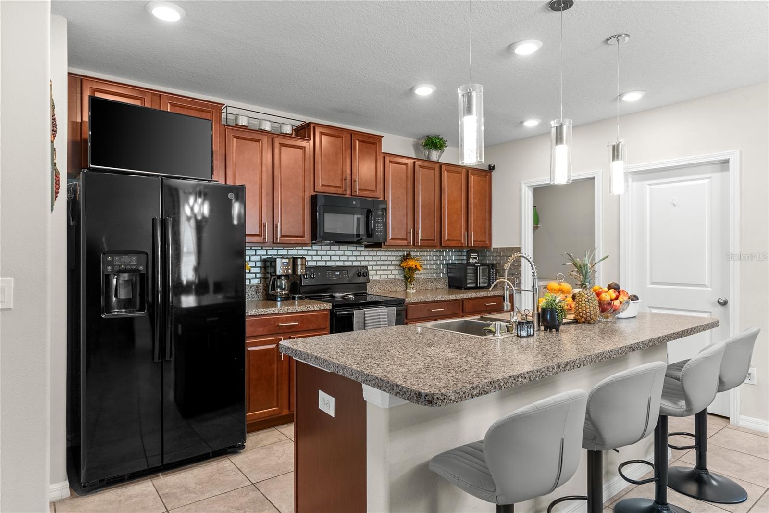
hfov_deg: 81.2
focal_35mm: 21
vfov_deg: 59.5
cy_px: 256
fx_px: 449
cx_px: 384
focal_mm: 21
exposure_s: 1/2
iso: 400
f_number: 8
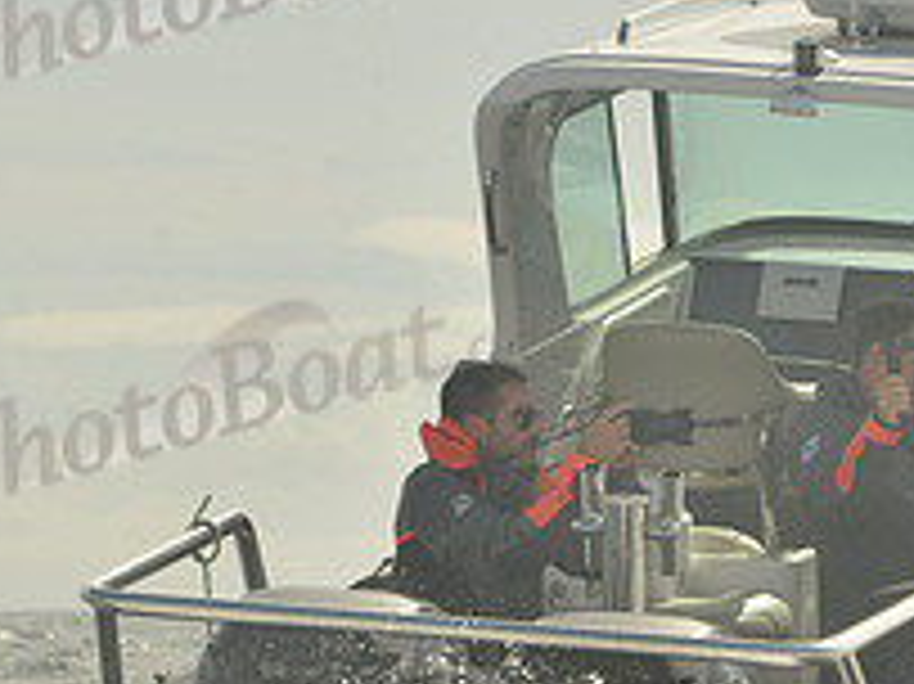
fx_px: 12323
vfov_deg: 3.2
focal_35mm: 467
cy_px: 565
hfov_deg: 4.2
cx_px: 801
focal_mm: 170
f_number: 18
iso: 400
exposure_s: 1/500
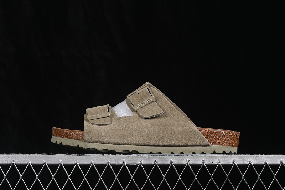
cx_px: 142
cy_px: 95
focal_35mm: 75
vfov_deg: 18.2
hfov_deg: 27.0
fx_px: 594
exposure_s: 1/80
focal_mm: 50
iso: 160
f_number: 8
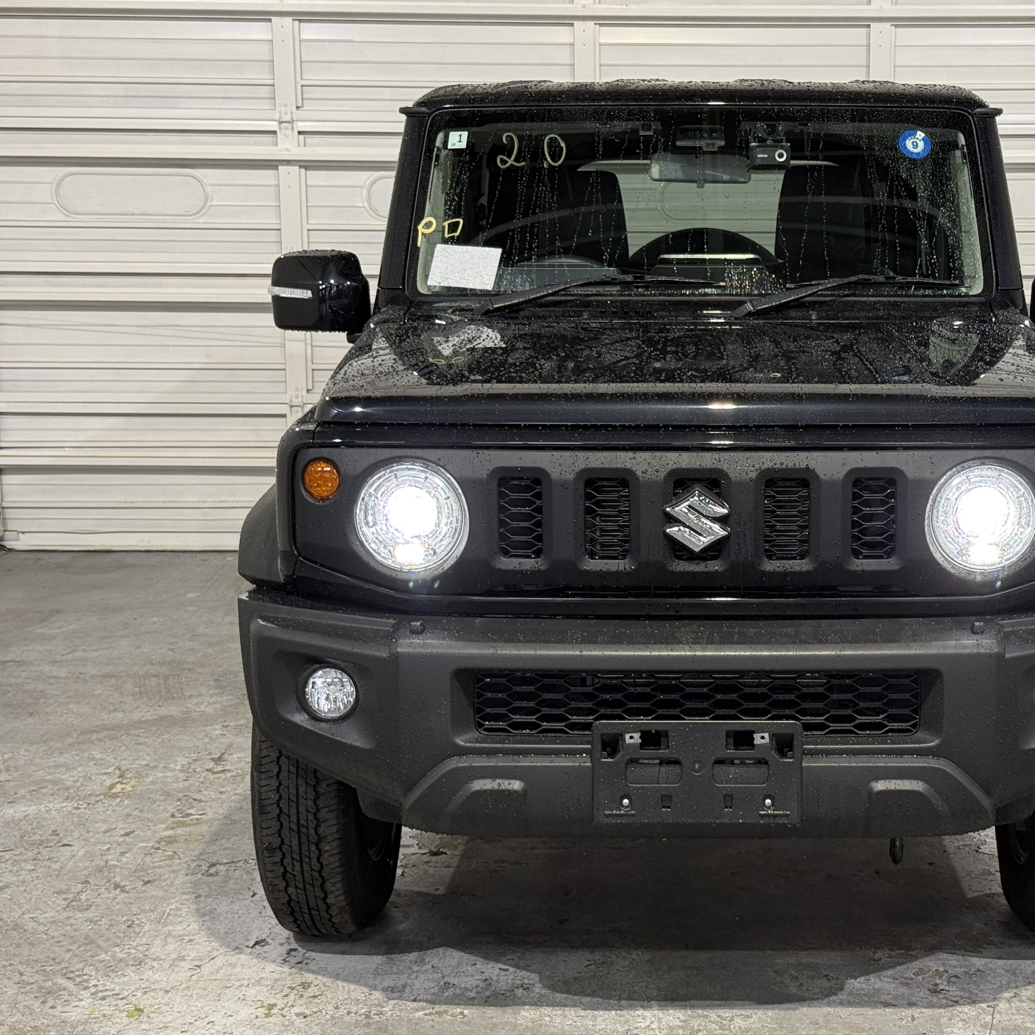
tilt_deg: -8.8
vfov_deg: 29.1
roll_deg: -0.7
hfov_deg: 28.8
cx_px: 705
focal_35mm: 59
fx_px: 1996
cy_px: 535
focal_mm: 6.76
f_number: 1.78
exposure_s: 1/60
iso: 160
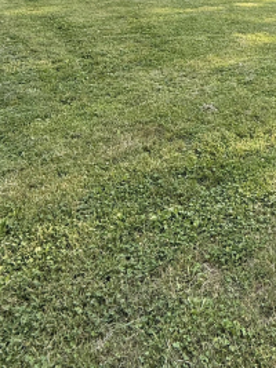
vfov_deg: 45.3
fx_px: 372
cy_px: 8
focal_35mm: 35
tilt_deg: -4.6
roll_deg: +0.6
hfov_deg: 37.5
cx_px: 257
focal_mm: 2.22
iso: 64
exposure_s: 1/260
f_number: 2.2
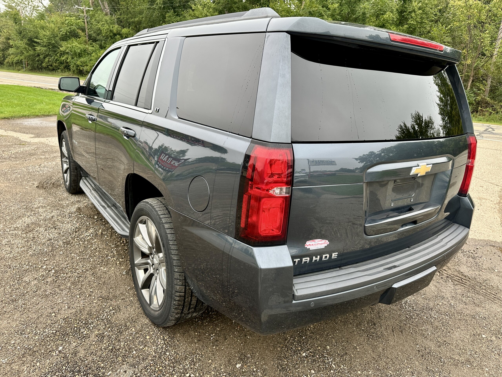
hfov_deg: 71.6
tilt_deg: -17.0
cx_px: 251
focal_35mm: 24
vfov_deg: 56.8
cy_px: 188
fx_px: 348
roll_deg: -4.6
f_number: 1.78
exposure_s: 1/276
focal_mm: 6.86
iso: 80
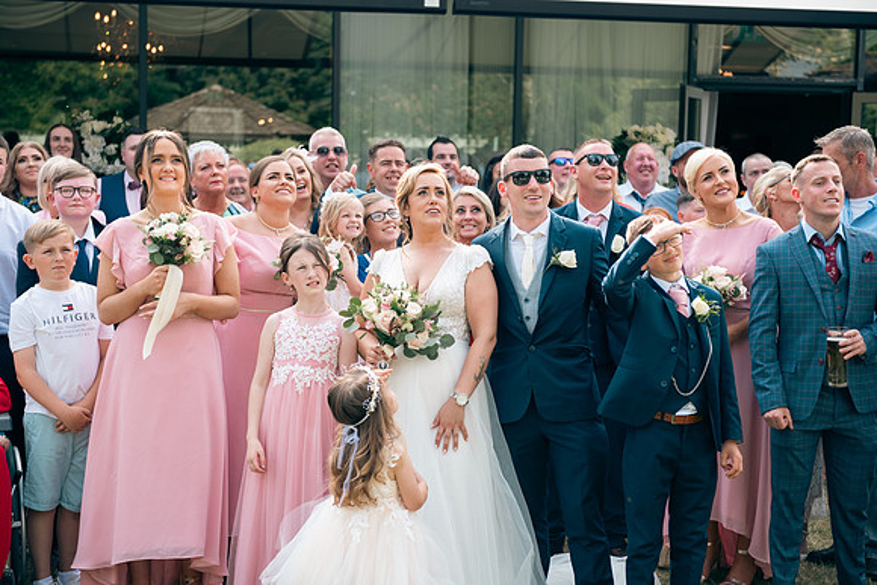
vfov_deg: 21.9
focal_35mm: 62
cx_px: 438
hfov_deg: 32.4
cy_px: 292
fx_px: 1511
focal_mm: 62
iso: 100
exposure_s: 1/320
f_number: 3.5
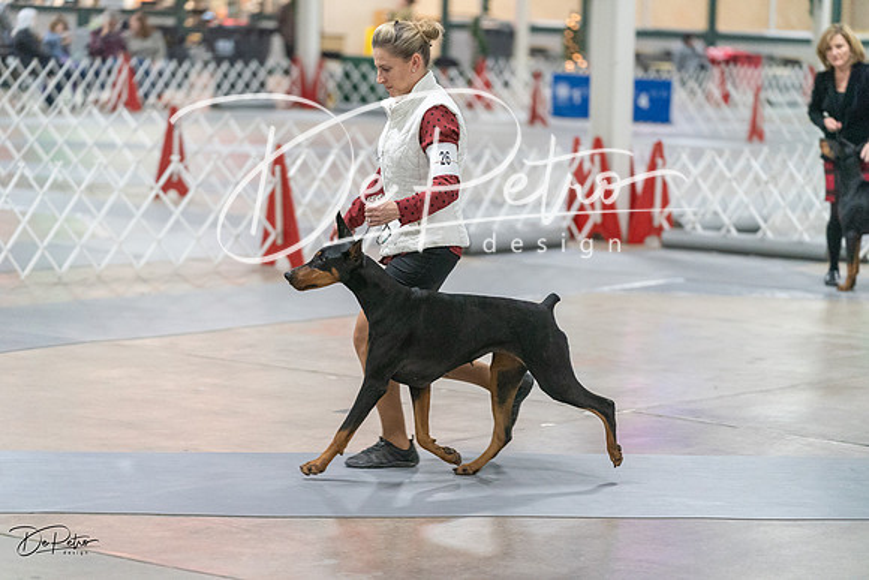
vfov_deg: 11.3
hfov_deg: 16.9
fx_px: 2921
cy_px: 290
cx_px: 434
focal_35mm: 121
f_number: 2.8
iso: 6400
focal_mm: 121
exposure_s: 1/320
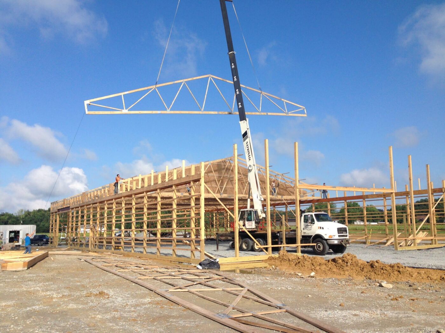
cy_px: 166
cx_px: 222
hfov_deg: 55.4
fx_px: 424
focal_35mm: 33
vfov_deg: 42.9
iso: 50
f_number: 2.4
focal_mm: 4.12
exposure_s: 1/1938
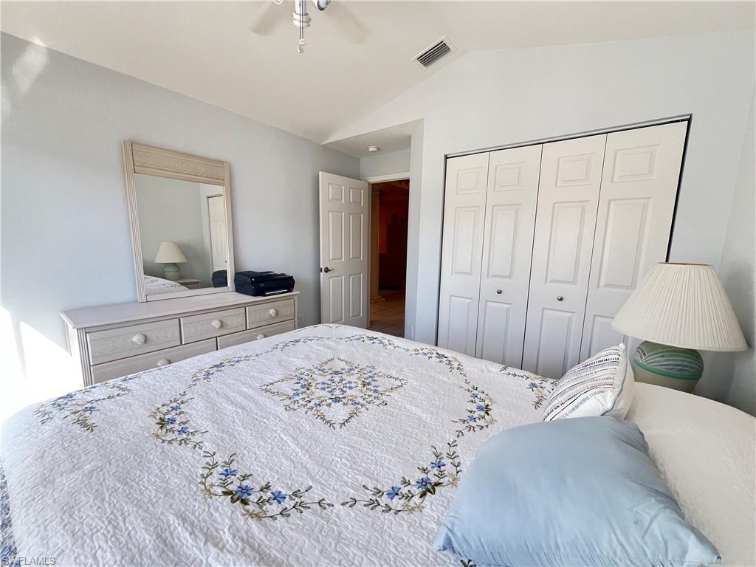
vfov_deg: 89.9
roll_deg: -1.0
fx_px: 284
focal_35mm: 13
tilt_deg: -9.0
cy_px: 284
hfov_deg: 106.2
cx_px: 378
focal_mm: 1.57
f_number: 1.8
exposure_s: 1/99
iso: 160
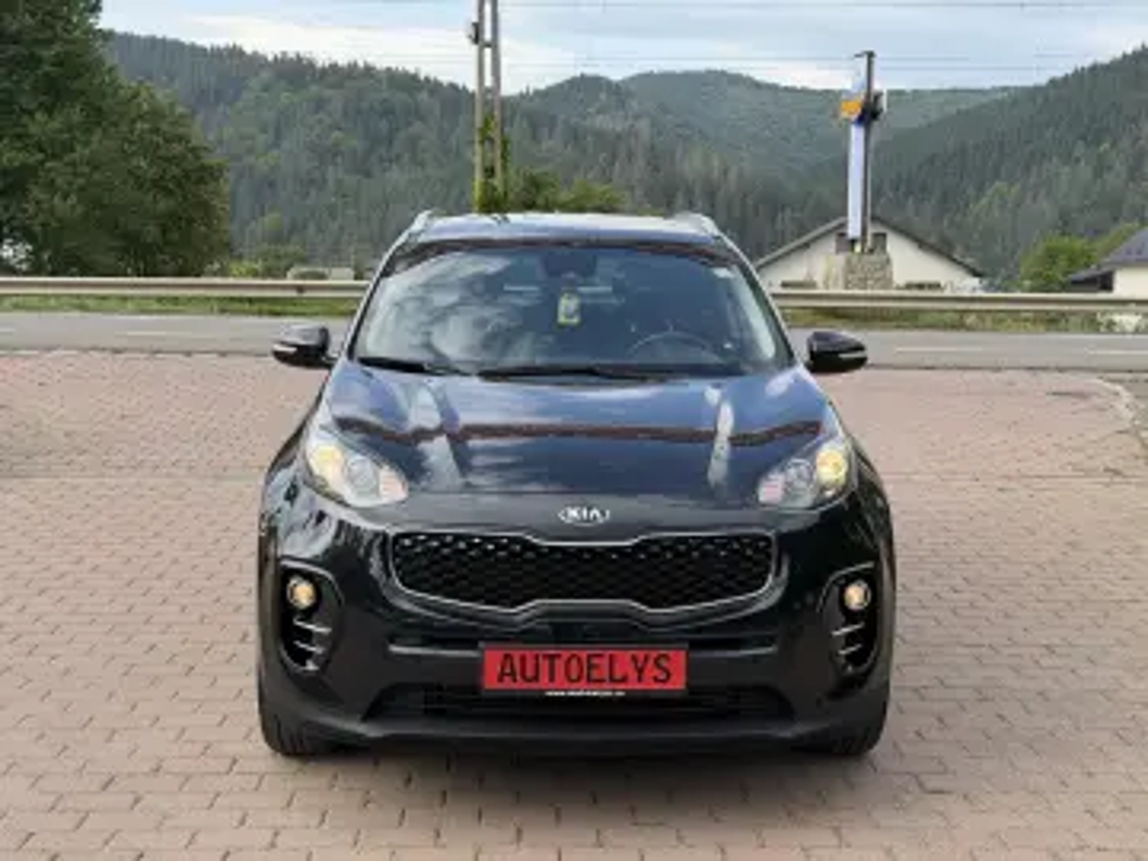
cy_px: 430
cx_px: 574
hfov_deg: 39.7
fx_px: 1592
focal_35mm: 48
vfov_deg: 30.3
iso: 80
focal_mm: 6.76
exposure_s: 1/1330
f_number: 1.78
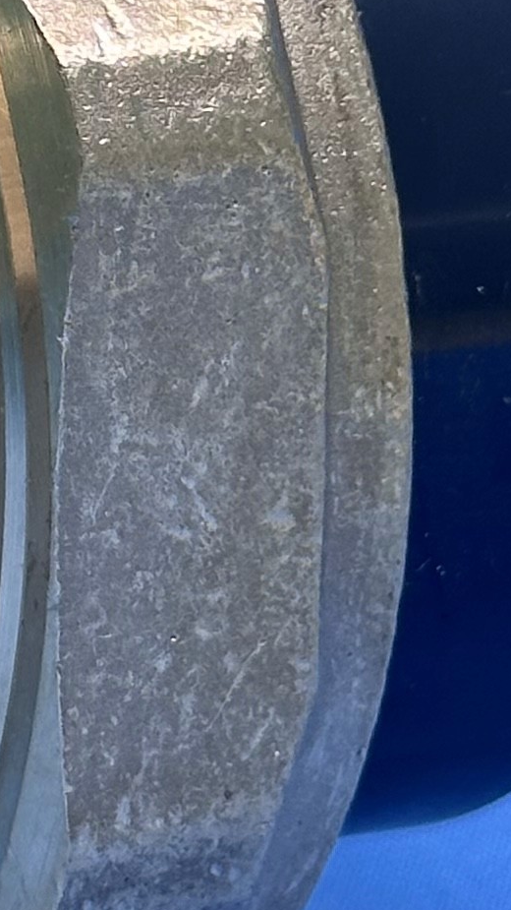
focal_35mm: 228
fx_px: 5495
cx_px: -341
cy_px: 34
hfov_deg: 5.3
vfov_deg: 9.4
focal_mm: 6.86
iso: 50
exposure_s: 1/100
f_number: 1.78
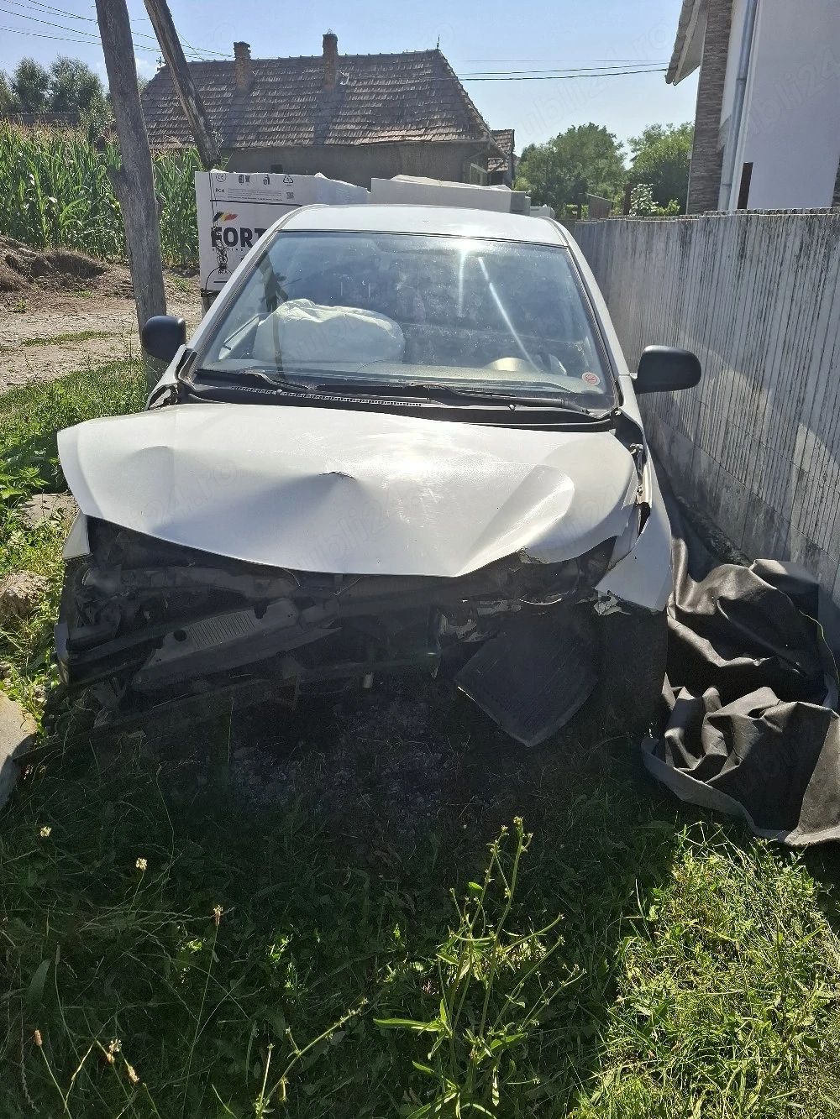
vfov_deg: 73.9
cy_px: 560
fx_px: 744
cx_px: 420
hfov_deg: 58.9
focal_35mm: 23
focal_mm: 5.54
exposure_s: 1/3333
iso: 50
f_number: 1.8
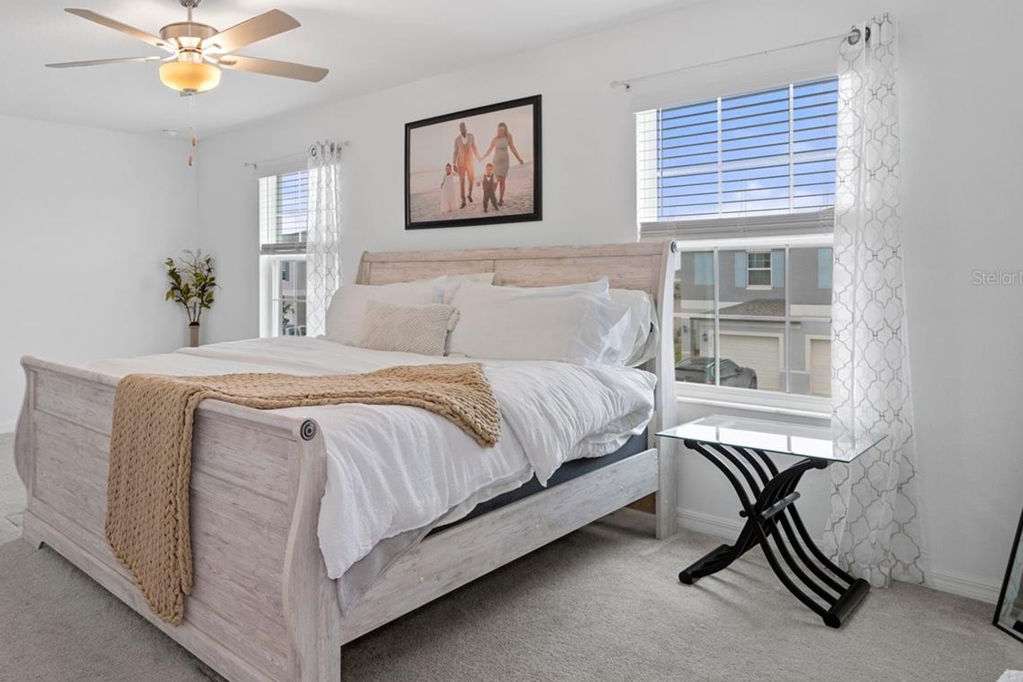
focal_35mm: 24
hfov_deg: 71.3
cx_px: 330
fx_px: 682
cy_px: 277
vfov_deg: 52.8
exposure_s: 1/2.5
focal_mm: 17
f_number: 8
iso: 320
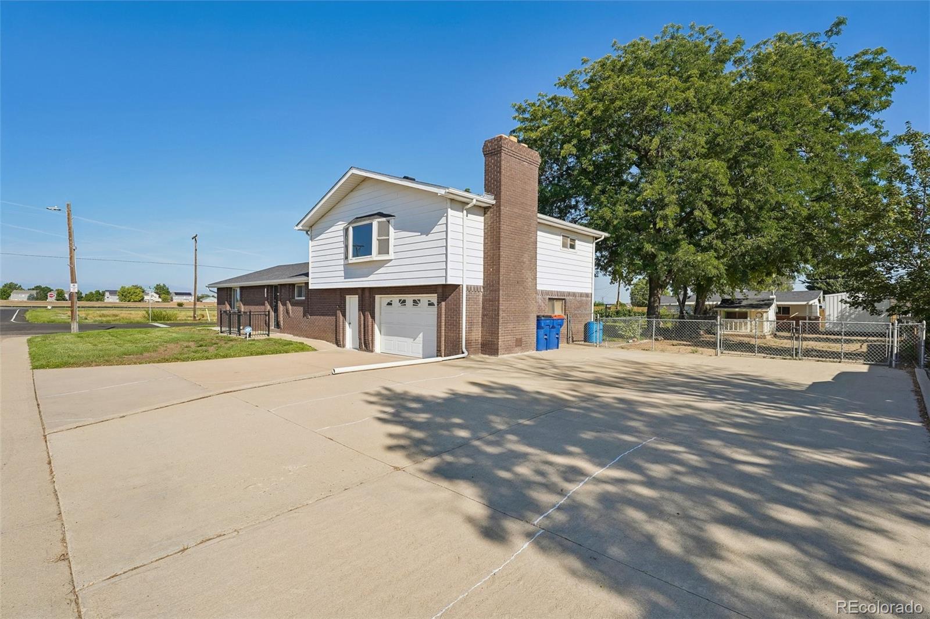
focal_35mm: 17
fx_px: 434
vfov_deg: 71.1
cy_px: 310
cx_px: 465
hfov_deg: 94.0
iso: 100
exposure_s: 1/320
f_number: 8
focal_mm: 16.8
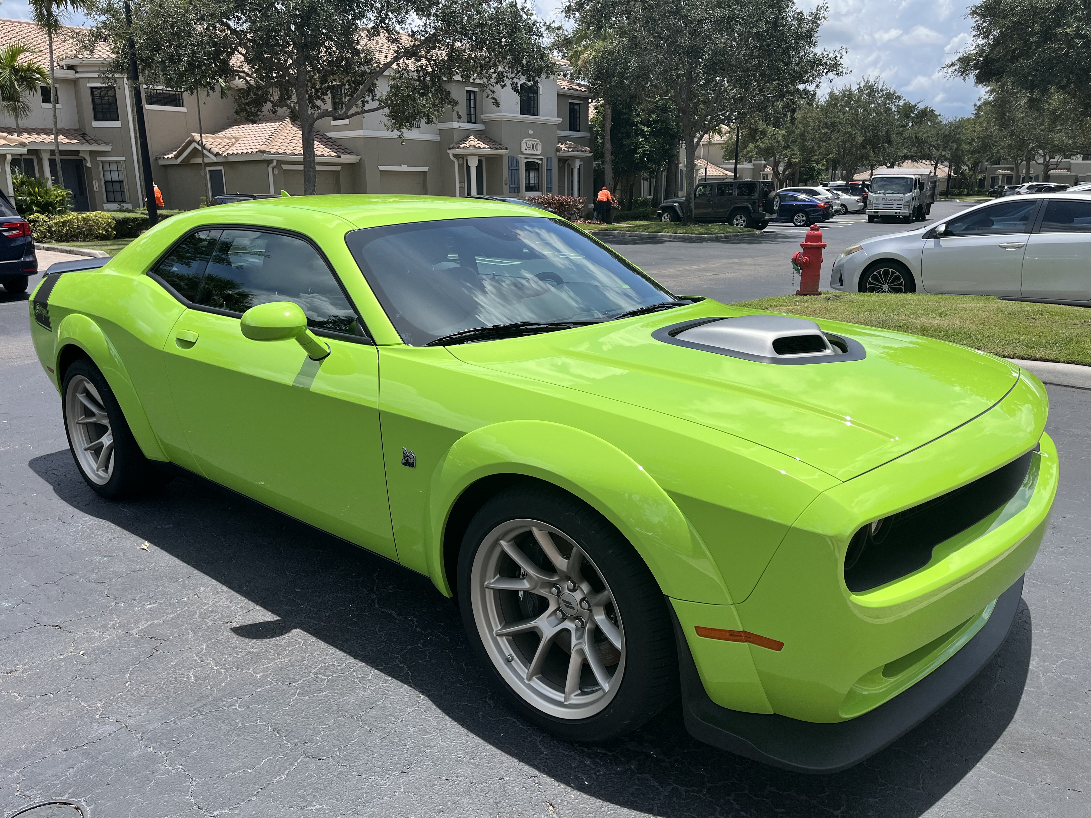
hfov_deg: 67.3
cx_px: 546
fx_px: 819
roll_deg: -0.2
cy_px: 409
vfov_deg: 53.1
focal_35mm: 26
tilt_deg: -14.6
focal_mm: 5.1
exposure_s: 1/4484
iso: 50
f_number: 1.6
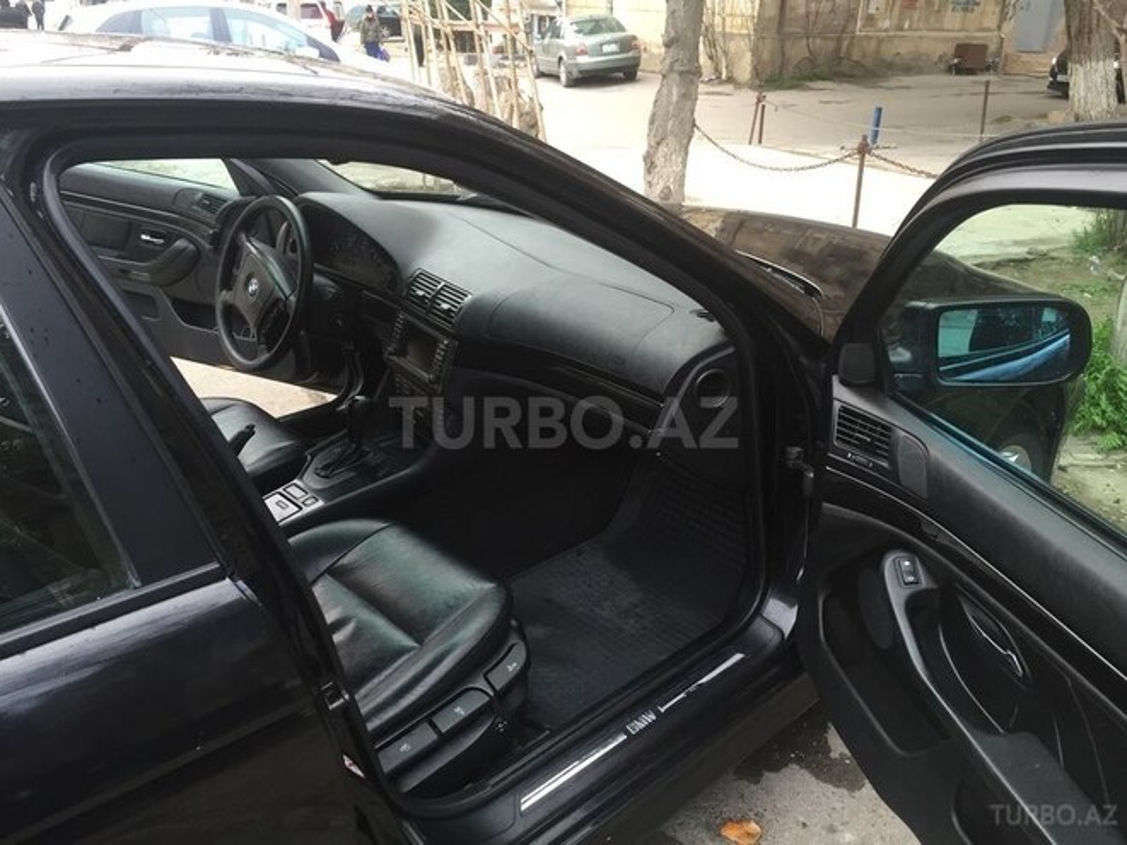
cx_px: 564
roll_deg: -1.0
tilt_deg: -23.2
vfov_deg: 48.2
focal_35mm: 29
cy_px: 422
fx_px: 944
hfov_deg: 61.7
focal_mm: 4.15
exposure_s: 1/33
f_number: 2.2
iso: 50
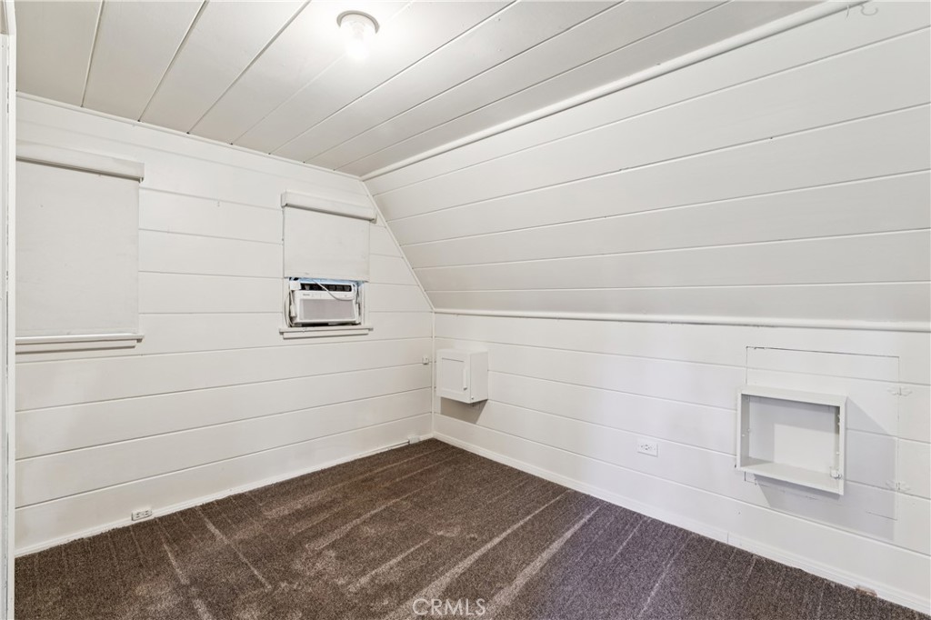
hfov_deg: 95.7
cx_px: 466
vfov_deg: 72.7
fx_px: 421
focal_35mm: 16
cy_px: 310
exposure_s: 3.2
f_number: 13
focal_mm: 16.3
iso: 100
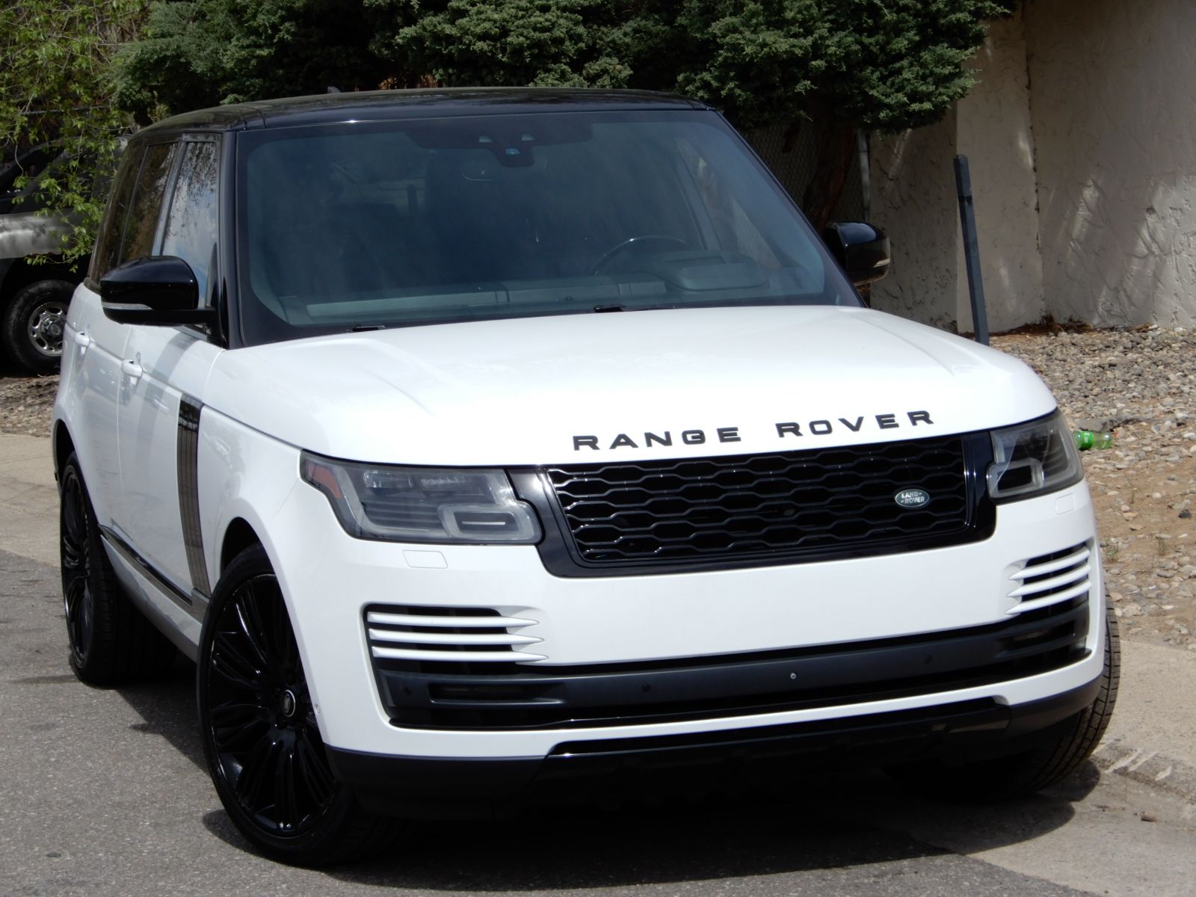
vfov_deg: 17.4
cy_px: 448
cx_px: 598
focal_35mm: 85
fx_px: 2937
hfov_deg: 23.0
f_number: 5
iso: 80
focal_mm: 15.2
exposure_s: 1/640
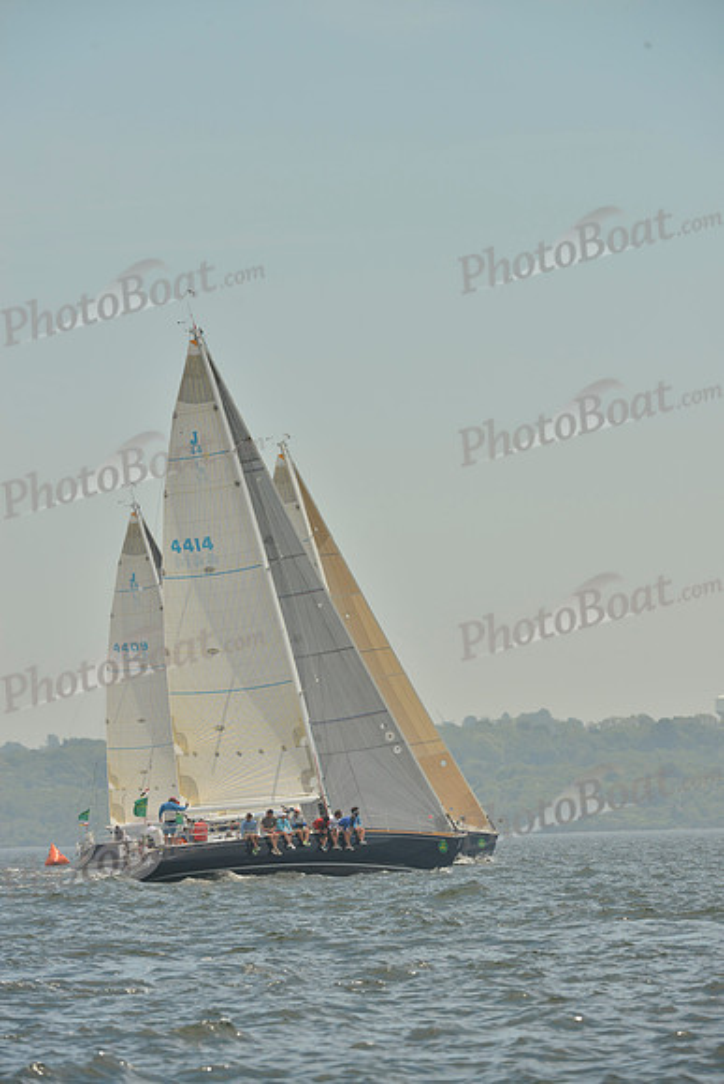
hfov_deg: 5.1
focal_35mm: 270
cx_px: 362
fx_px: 8140
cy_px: 542
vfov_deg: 7.6
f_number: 10
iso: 280
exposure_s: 1/800
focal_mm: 270
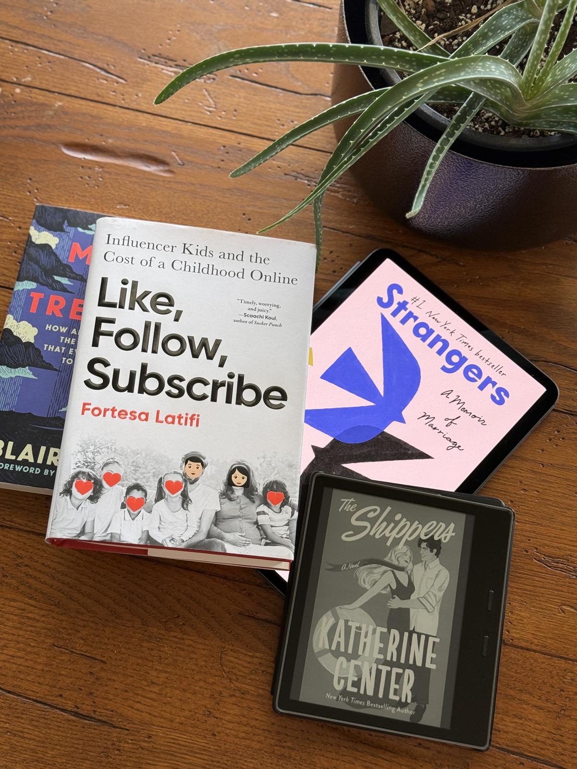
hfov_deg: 30.3
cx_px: 288
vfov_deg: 39.7
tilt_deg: -70.1
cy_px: 384
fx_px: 1067
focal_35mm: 48
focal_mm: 6.76
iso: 64
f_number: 1.78
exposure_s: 1/60
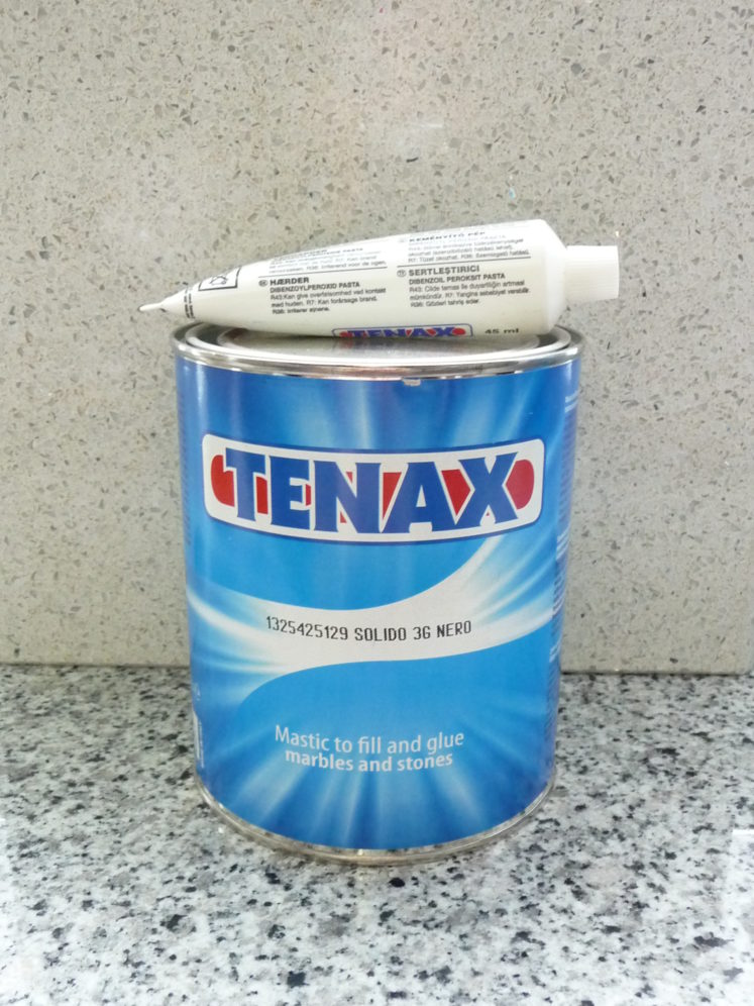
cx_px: 377
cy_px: 503
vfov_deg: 52.6
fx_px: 1016
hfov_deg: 40.7
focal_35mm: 35
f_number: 3.3
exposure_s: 1/20
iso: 400
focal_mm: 4.7
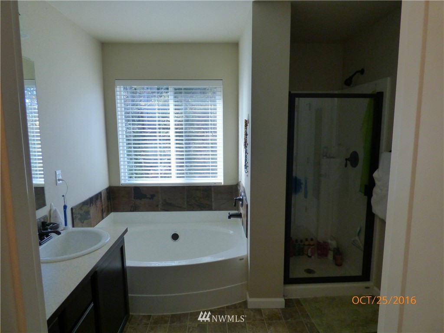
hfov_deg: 81.7
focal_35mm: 20
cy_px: 166
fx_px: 257
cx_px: 222
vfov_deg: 66.0
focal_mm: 3.59
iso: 320
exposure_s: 1/100
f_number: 2.8
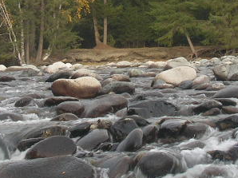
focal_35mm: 172
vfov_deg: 8.6
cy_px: 23
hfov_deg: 11.5
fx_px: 1182
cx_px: 104
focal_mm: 8.4
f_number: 5.6
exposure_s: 1/25.3
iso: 50
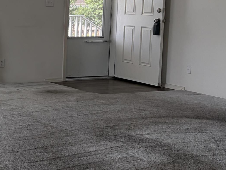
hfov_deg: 22.7
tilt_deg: -5.9
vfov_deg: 19.0
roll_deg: -0.5
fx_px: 503
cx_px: -64
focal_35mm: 77
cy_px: 45
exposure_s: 1/306
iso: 50
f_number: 1.6
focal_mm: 5.96
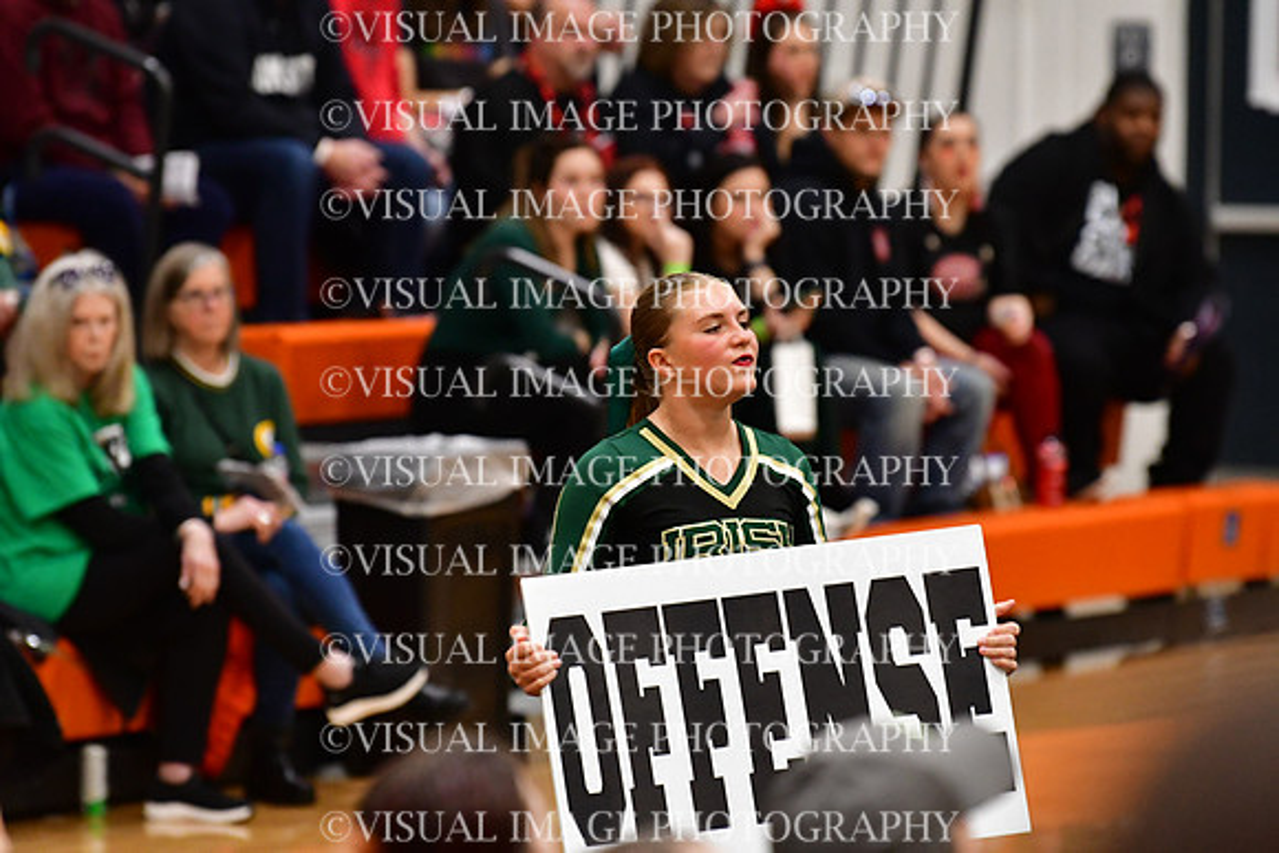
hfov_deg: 6.9
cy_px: 426
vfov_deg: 4.6
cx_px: 640
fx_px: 10660
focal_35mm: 300
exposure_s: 1/500
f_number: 3.5
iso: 4000
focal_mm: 200
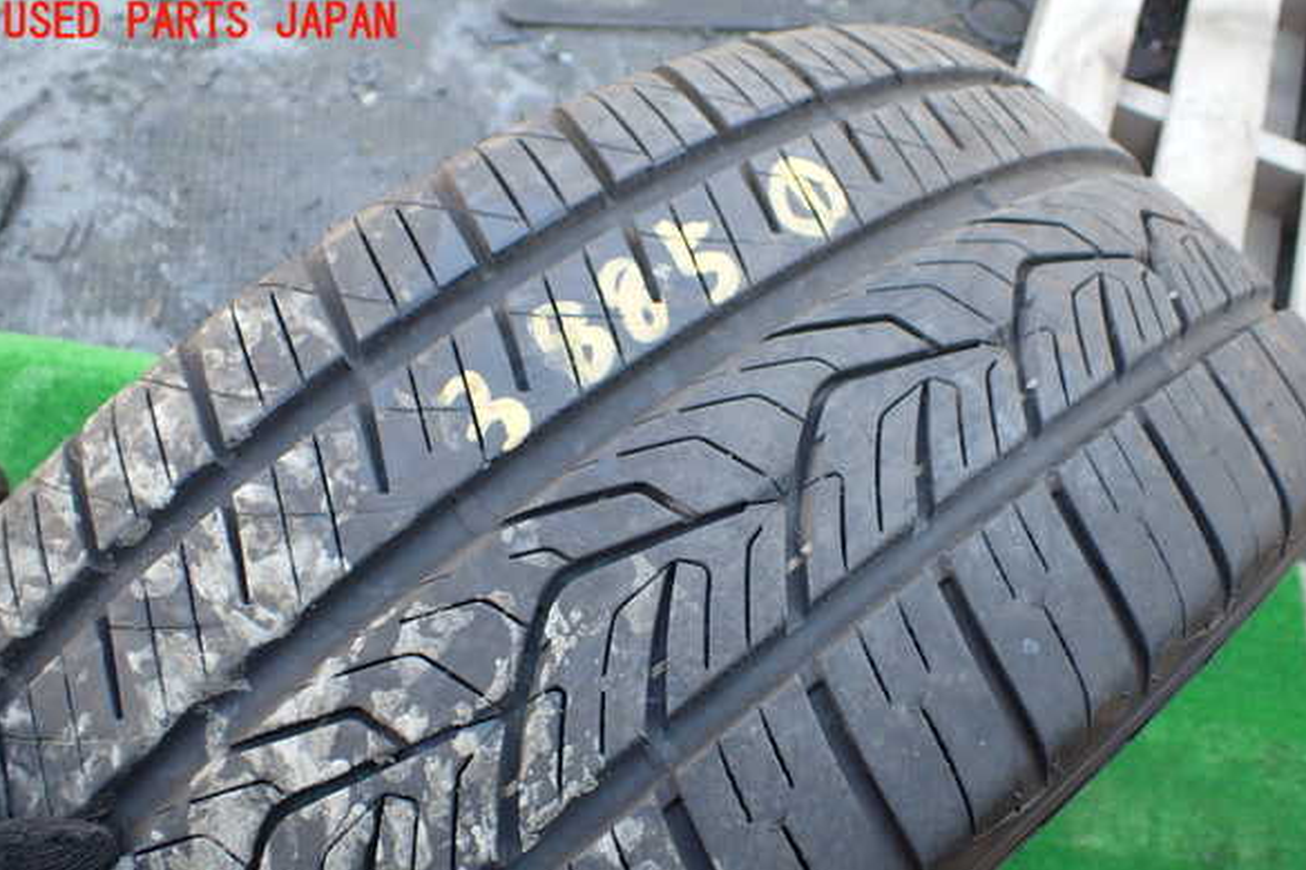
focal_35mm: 32
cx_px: 661
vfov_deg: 41.0
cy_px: 497
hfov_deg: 58.7
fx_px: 1161
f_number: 2.3
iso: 100
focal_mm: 5.4
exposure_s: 1/125
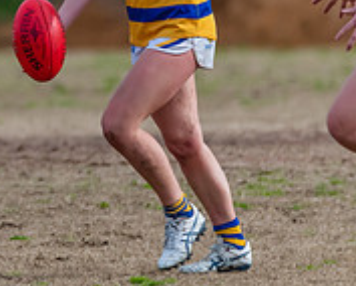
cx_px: 19
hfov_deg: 0.9
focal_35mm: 2159
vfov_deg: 0.7
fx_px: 22773
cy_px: 15
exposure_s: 1/2000
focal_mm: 600
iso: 800
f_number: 6.3
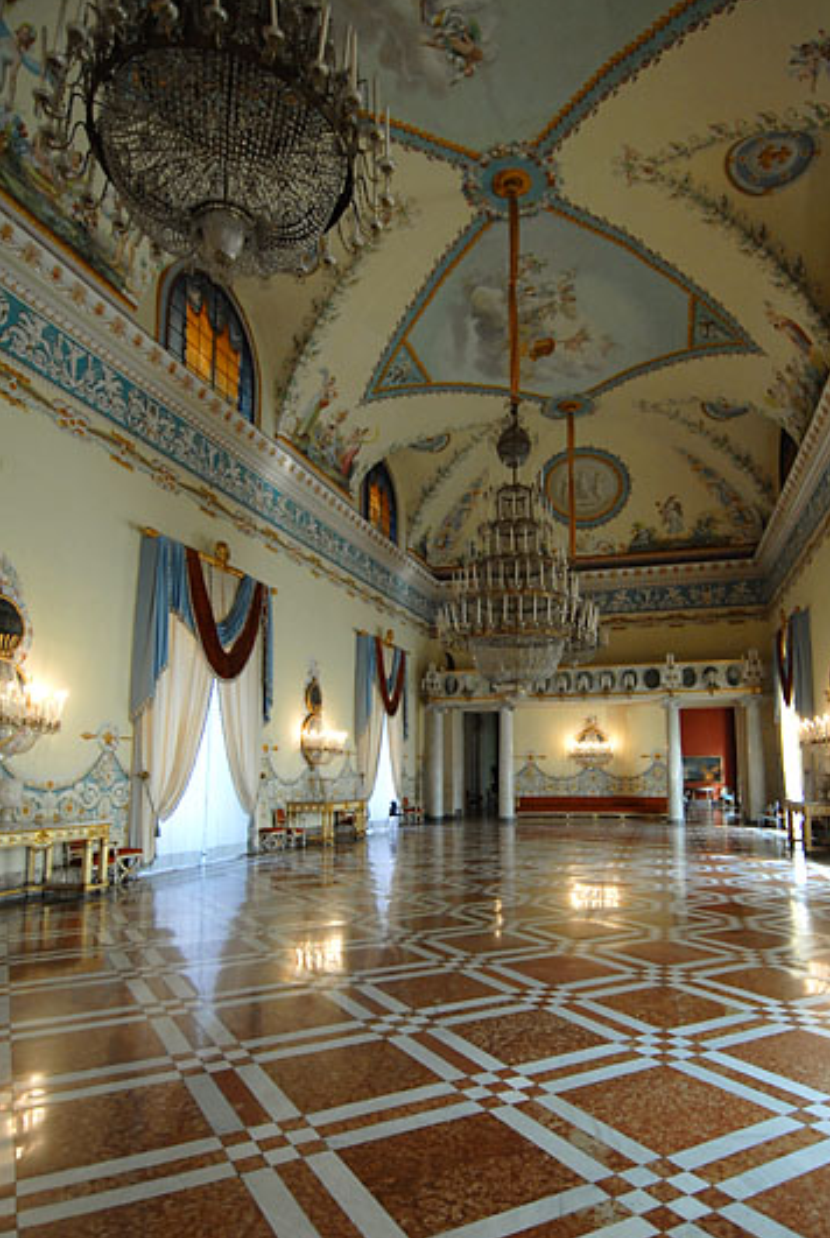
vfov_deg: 80.8
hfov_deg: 59.4
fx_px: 723
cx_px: 481
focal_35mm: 21
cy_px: 692
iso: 400
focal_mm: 12
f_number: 4
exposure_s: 1/40
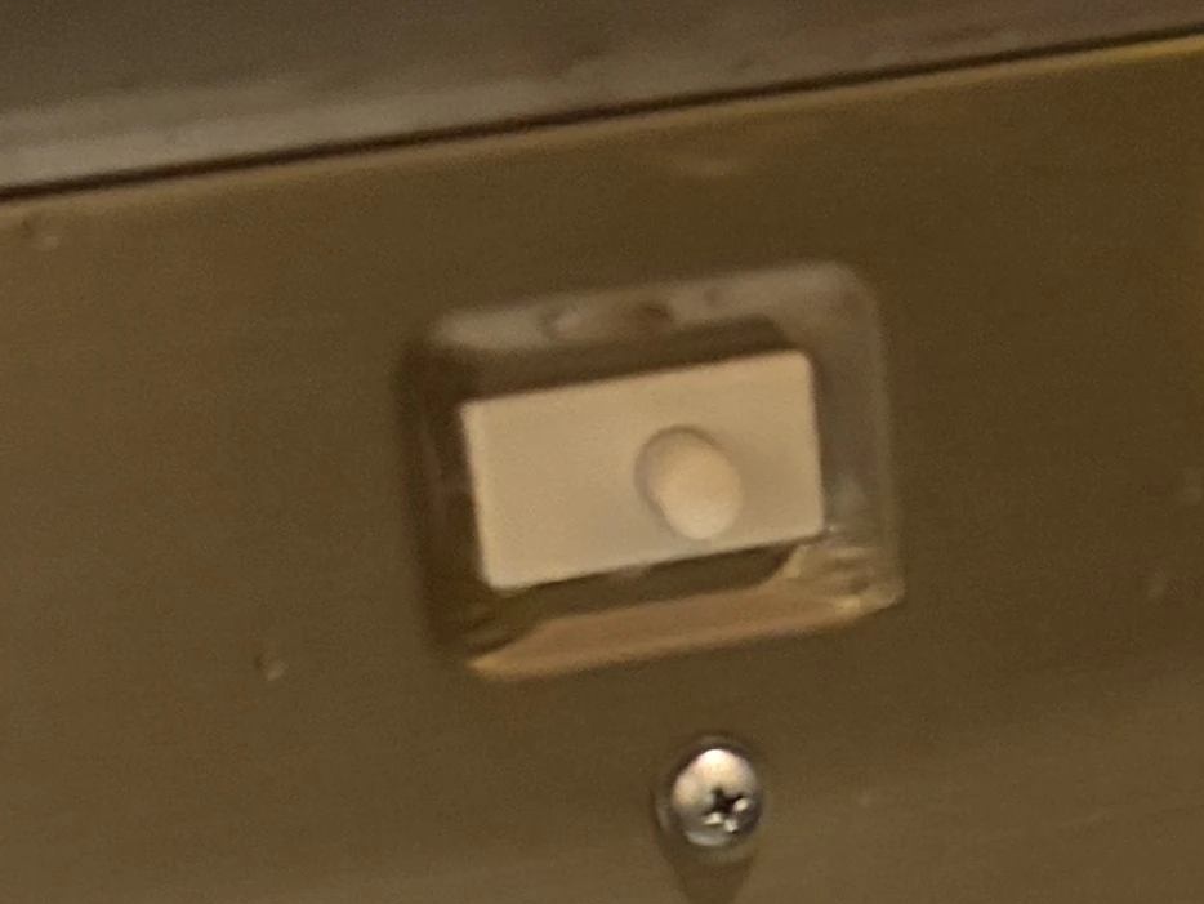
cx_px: 1287
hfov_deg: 12.2
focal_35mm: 159
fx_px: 5532
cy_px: 2672
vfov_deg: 8.1
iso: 500
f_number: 1.6
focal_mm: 5.96
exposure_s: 1/40
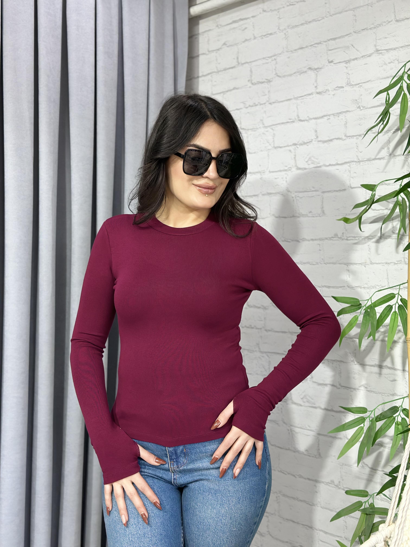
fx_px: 758
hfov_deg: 30.3
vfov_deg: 39.7
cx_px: 205
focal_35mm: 48
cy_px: 274
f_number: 1.78
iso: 160
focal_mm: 6.86
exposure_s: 1/100
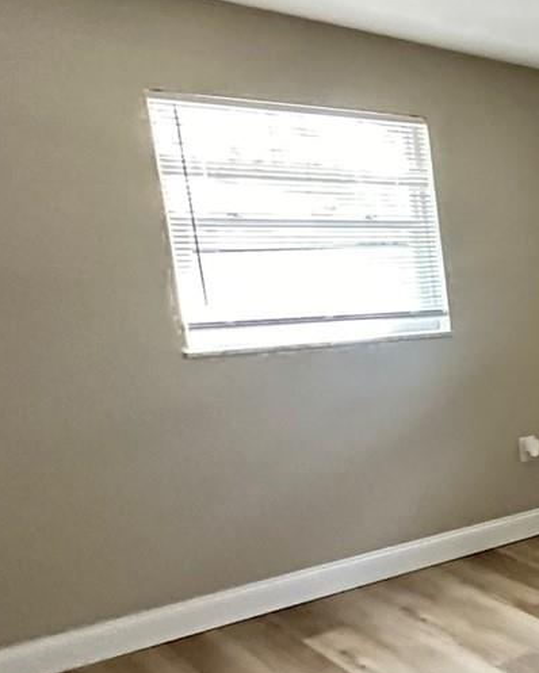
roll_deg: -0.7
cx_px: 983
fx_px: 877
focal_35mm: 44
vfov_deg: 41.8
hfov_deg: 21.4
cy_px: 397
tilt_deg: -9.7
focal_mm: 2.22
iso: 1000
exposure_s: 1/60
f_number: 2.2
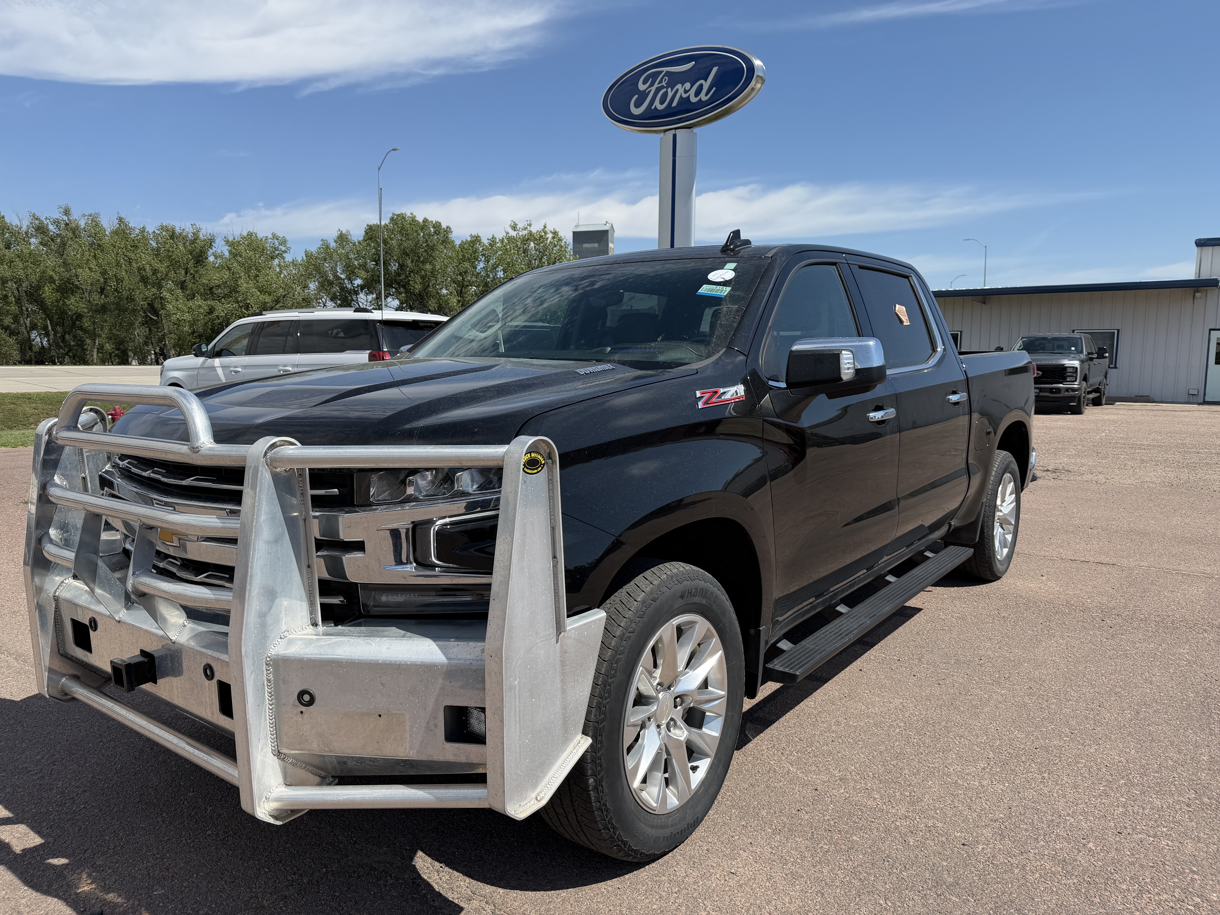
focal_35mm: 24
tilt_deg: -7.0
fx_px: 846
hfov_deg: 71.6
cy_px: 458
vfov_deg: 56.8
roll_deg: -0.4
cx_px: 610
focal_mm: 6.76
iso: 80
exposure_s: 1/4975
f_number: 1.78
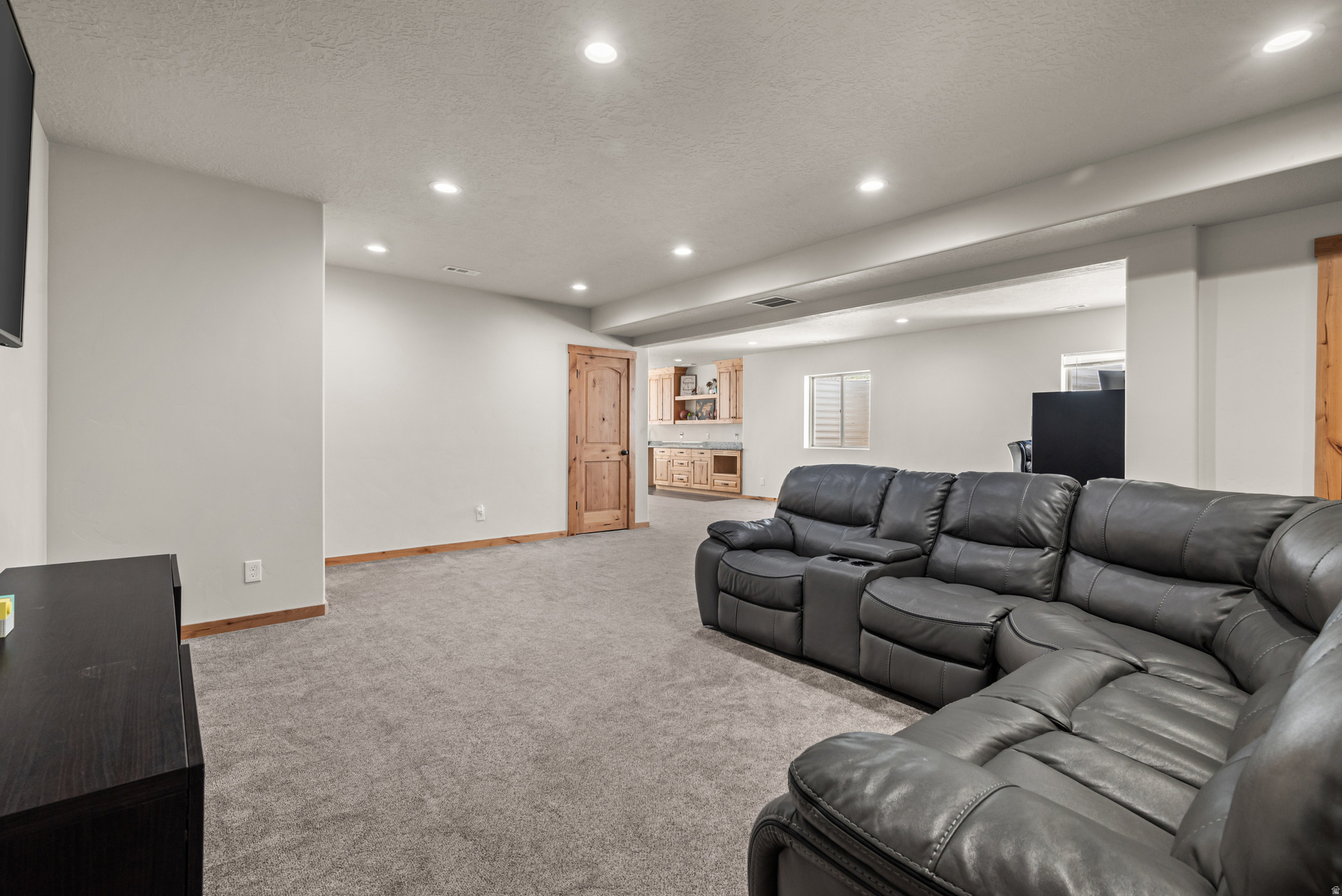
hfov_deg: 96.7
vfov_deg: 73.8
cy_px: 448
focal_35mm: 16
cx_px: 671
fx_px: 597
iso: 500
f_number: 8
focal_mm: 16
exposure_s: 1
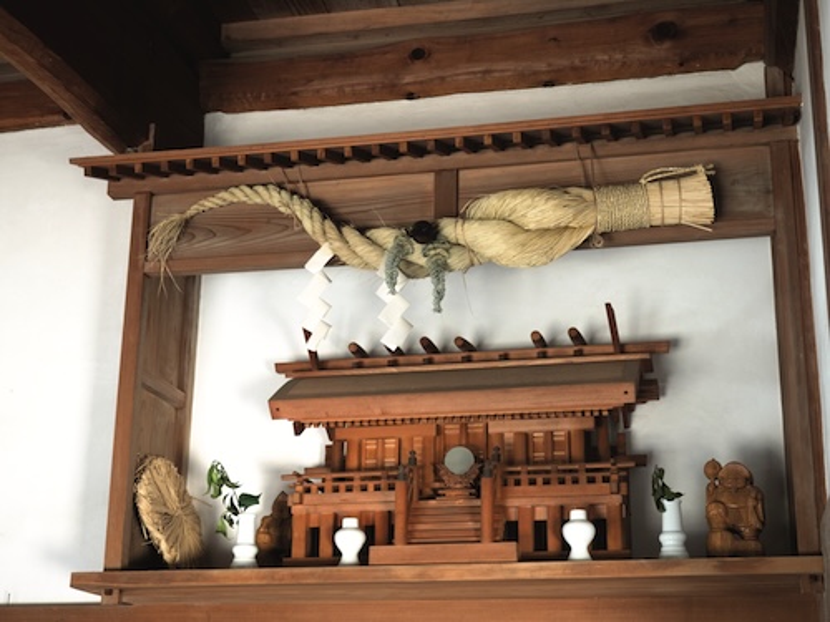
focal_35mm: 56
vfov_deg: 26.1
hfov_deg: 34.3
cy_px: 311
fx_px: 1343
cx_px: 415
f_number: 2.8
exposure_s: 1/40
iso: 400
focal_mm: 28
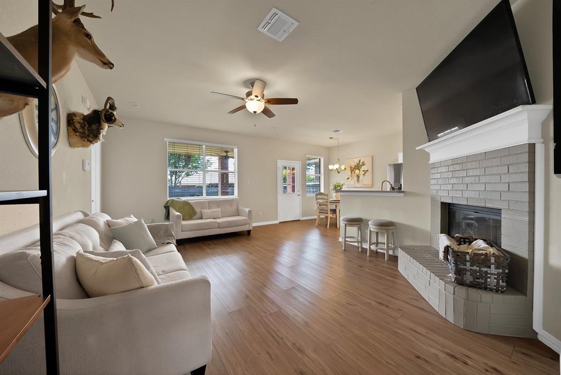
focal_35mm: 12
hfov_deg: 112.6
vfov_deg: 90.1
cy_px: 188
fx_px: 187
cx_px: 280
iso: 640
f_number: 9
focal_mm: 12
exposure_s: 1/6
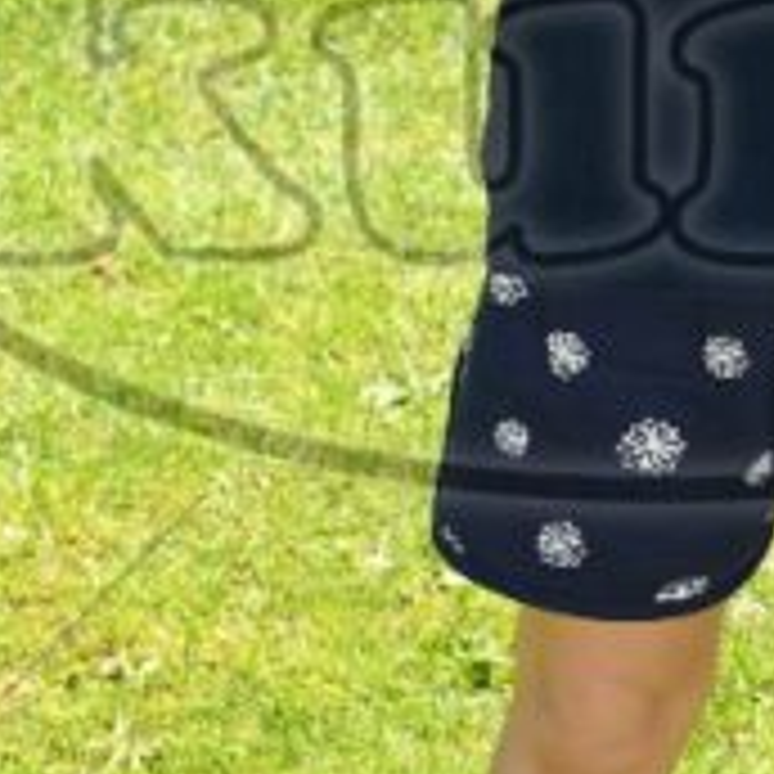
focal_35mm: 206
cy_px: 36
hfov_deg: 8.5
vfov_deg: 8.5
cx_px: 664
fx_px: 5211
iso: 200
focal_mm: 52
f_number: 9
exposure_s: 1/160
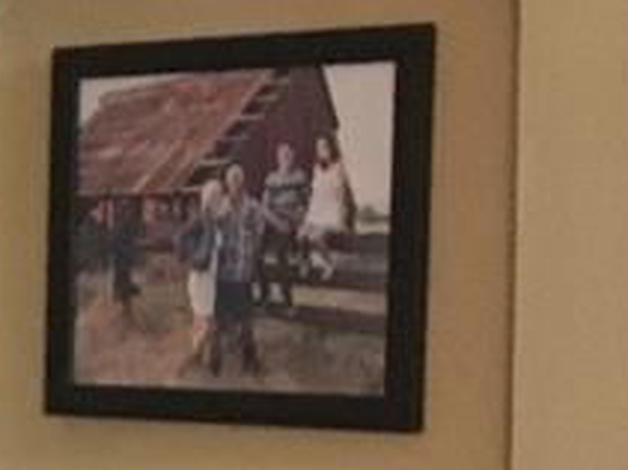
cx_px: -1241
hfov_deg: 8.2
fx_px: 3735
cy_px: 527
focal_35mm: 206
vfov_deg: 7.2
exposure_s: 1/15
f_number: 2.2
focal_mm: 4.15
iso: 500
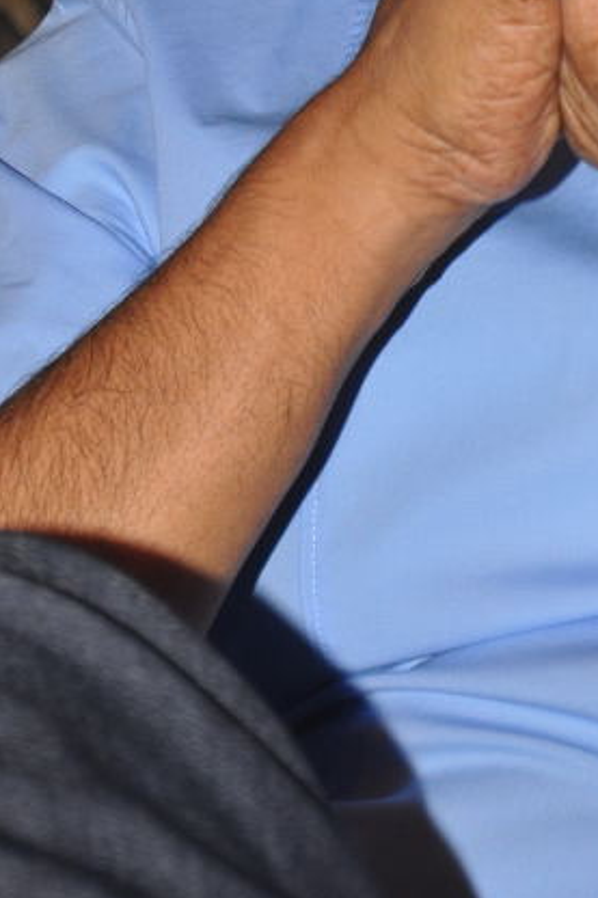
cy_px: -130
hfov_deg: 3.5
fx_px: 9656
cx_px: 695
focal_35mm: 387
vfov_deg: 5.3
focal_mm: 105
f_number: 5.6
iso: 500
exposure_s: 1/160
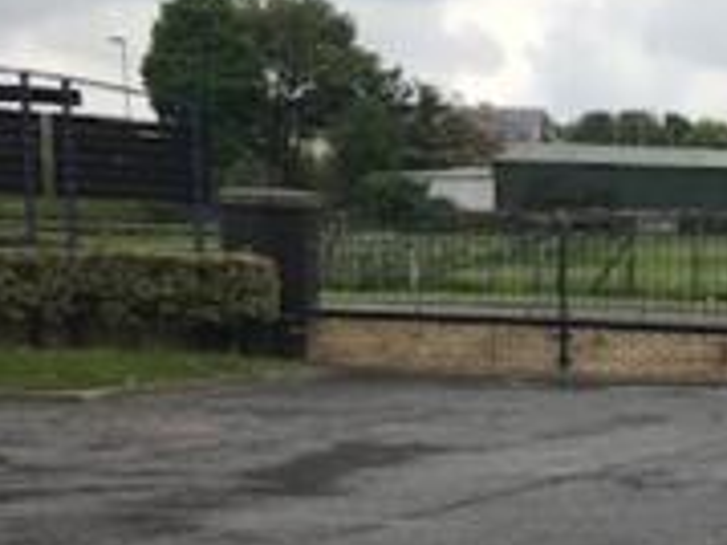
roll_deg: -1.6
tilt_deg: -7.2
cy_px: 571
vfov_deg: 15.8
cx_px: 1143
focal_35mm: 91
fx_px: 1910
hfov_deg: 18.6
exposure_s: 1/2083
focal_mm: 3.99
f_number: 1.8
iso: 20
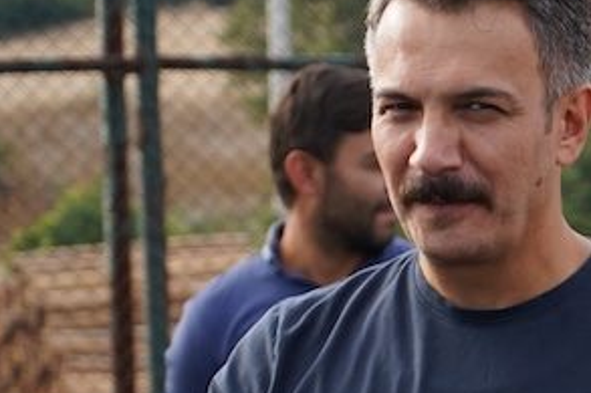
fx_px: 4709
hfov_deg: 7.0
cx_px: 1029
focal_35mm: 287
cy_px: 419
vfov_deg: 4.8
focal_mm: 70
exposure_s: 1/160
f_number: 5.6
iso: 100
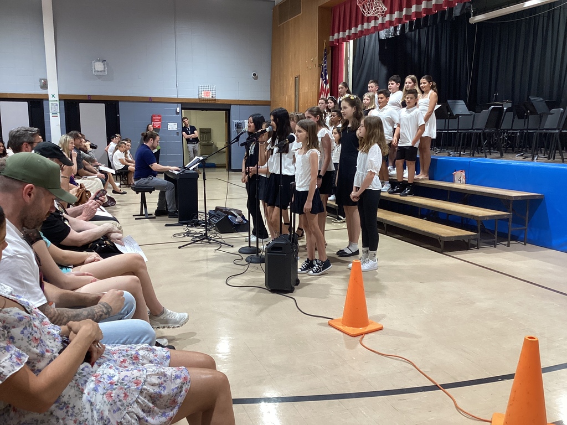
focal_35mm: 31
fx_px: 508
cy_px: 212
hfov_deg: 58.4
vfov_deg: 45.4
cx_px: 284
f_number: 2.4
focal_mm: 3.3
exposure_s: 1/50
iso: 100
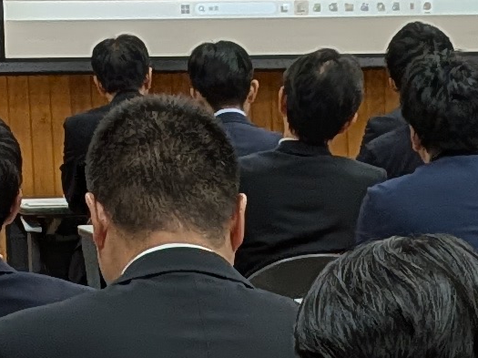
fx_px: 2525
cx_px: 513
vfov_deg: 7.9
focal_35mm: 183
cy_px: 565
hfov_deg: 10.7
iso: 24
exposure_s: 1/171
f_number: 1.7
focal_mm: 4.53
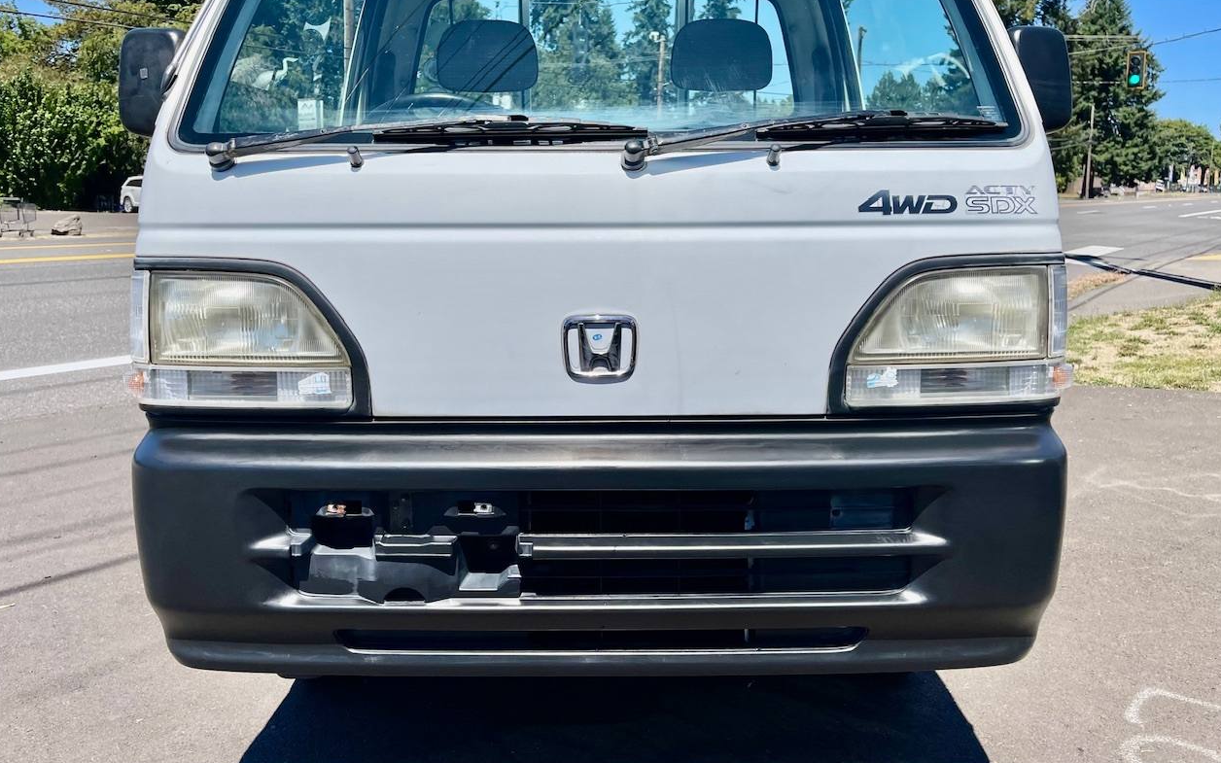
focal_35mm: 27
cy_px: 304
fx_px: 898
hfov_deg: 68.4
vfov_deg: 45.8
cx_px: 610
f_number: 1.6
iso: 32
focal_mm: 5.1
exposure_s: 1/6250
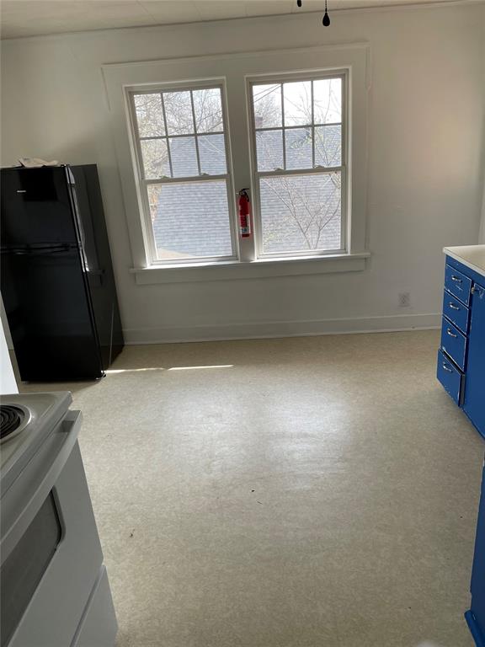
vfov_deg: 67.3
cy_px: 324
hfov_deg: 53.1
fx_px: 486
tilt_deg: -18.4
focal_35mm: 26
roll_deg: +3.7
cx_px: 242
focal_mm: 4.2
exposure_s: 1/263
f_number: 1.6
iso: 32
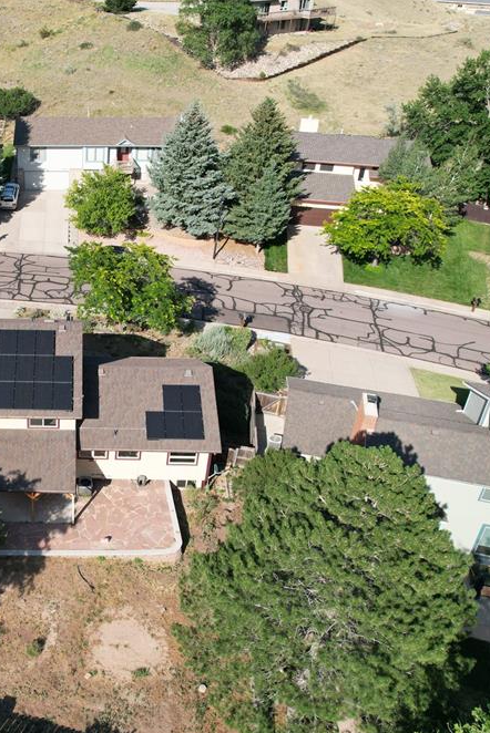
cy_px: 358
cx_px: 42
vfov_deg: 55.8
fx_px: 693
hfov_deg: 36.3
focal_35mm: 34
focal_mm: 8.38
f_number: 2.8
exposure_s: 1/1600
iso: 130
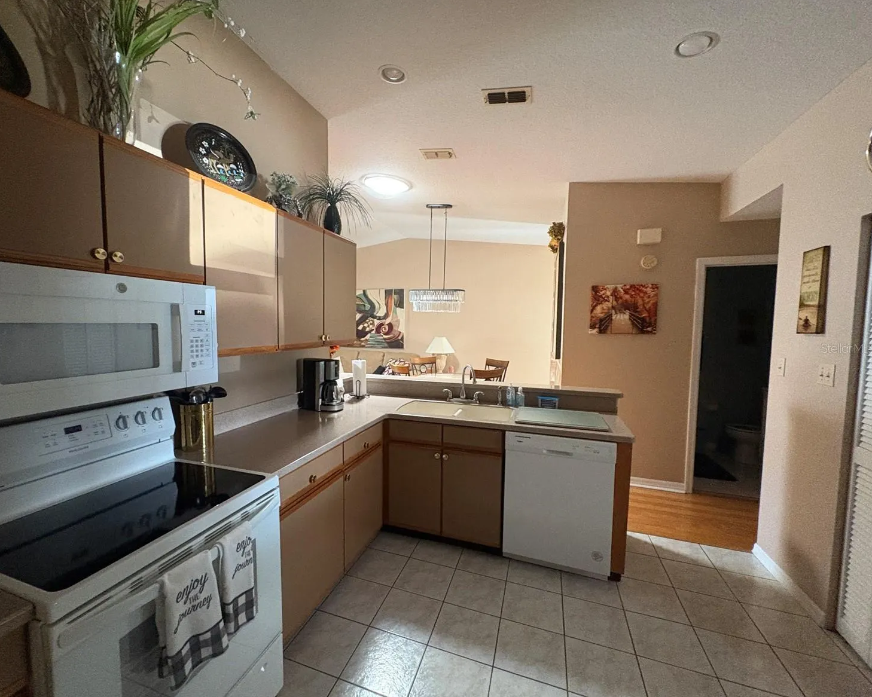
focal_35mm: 15
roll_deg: +0.1
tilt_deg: -2.5
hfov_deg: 96.6
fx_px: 387
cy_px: 348
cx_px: 399
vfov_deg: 84.0
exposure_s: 1/60
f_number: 2.2
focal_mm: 2.22
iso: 500
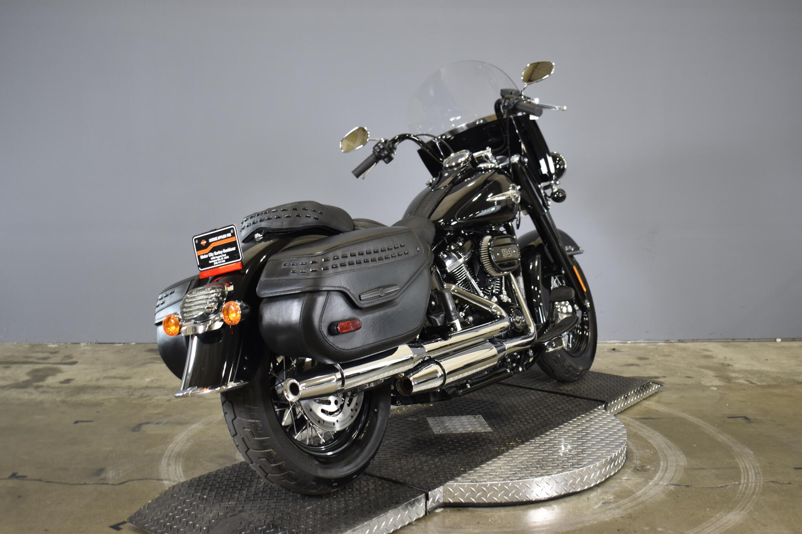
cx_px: 401
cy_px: 267
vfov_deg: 34.2
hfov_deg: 49.6
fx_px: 869
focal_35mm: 39
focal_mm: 26
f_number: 4
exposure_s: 1/20
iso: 400
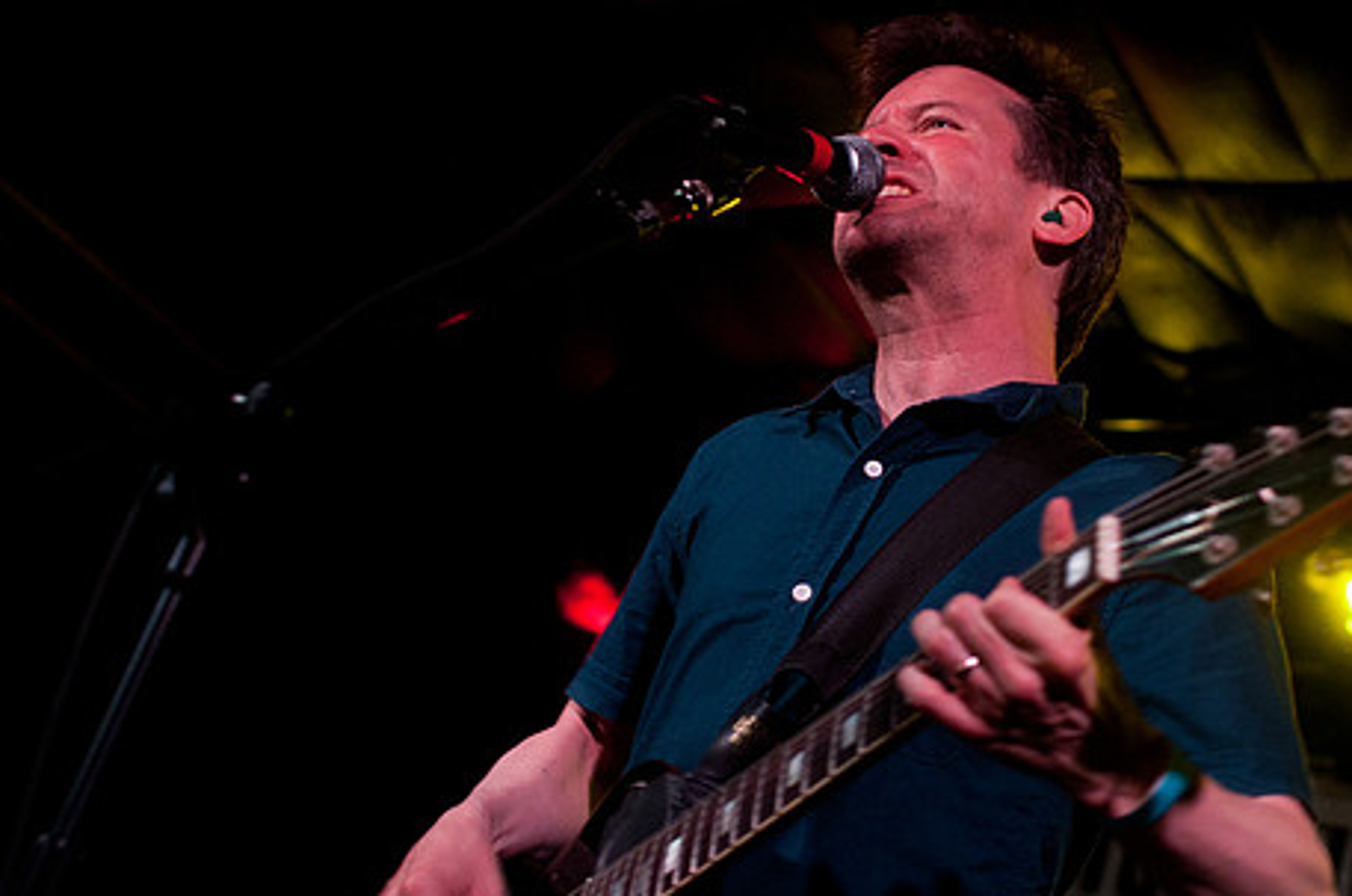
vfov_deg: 20.3
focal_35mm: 67
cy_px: 418
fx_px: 2498
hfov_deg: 30.2
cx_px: 799
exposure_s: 1/60
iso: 1000
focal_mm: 35
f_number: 2.8
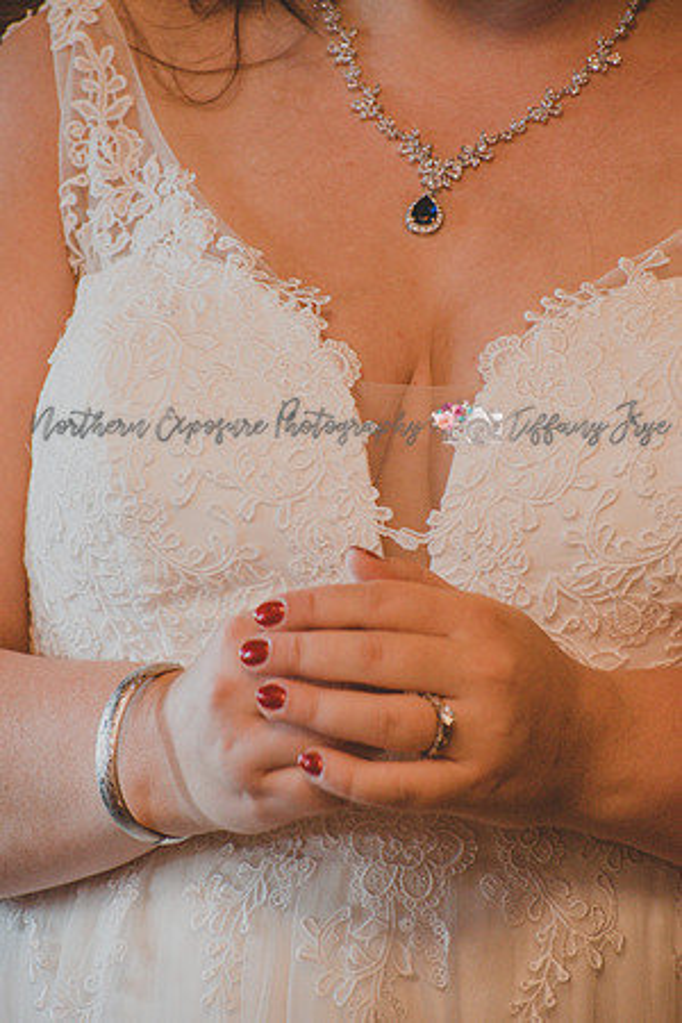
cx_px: 341
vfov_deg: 6.2
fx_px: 9377
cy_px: 512
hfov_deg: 4.2
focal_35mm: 330
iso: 1600
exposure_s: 1/60
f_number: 5.6
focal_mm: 220
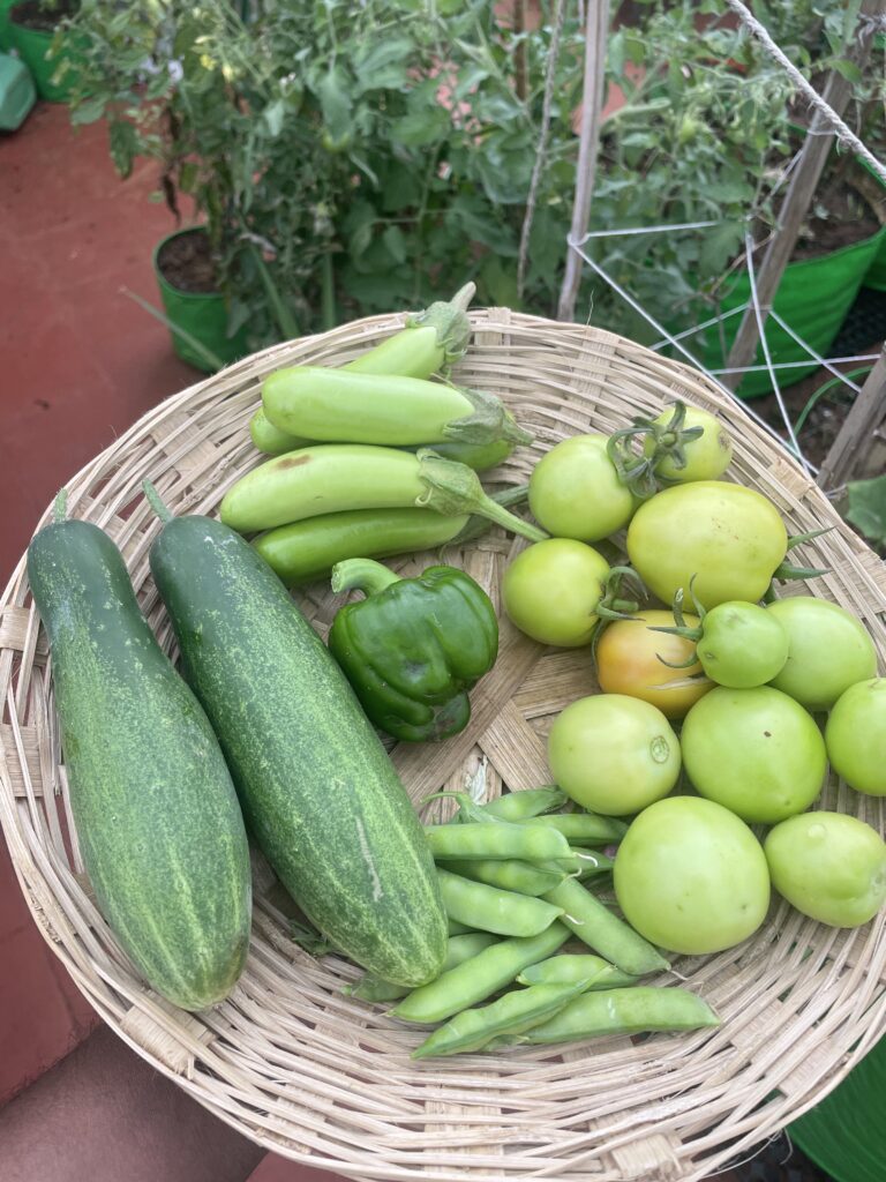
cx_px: 443
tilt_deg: -53.8
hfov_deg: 53.1
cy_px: 591
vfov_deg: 67.3
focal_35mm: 26
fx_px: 887
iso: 32
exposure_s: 1/348
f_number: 1.6
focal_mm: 4.2
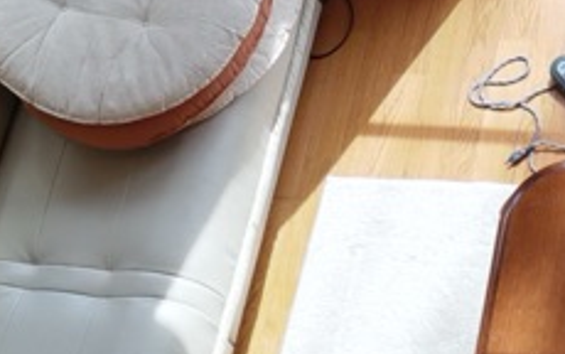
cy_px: -17
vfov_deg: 9.0
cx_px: 518
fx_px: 2218
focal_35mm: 144
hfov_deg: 14.4
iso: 136
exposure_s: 1/100
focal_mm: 4.8
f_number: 1.79
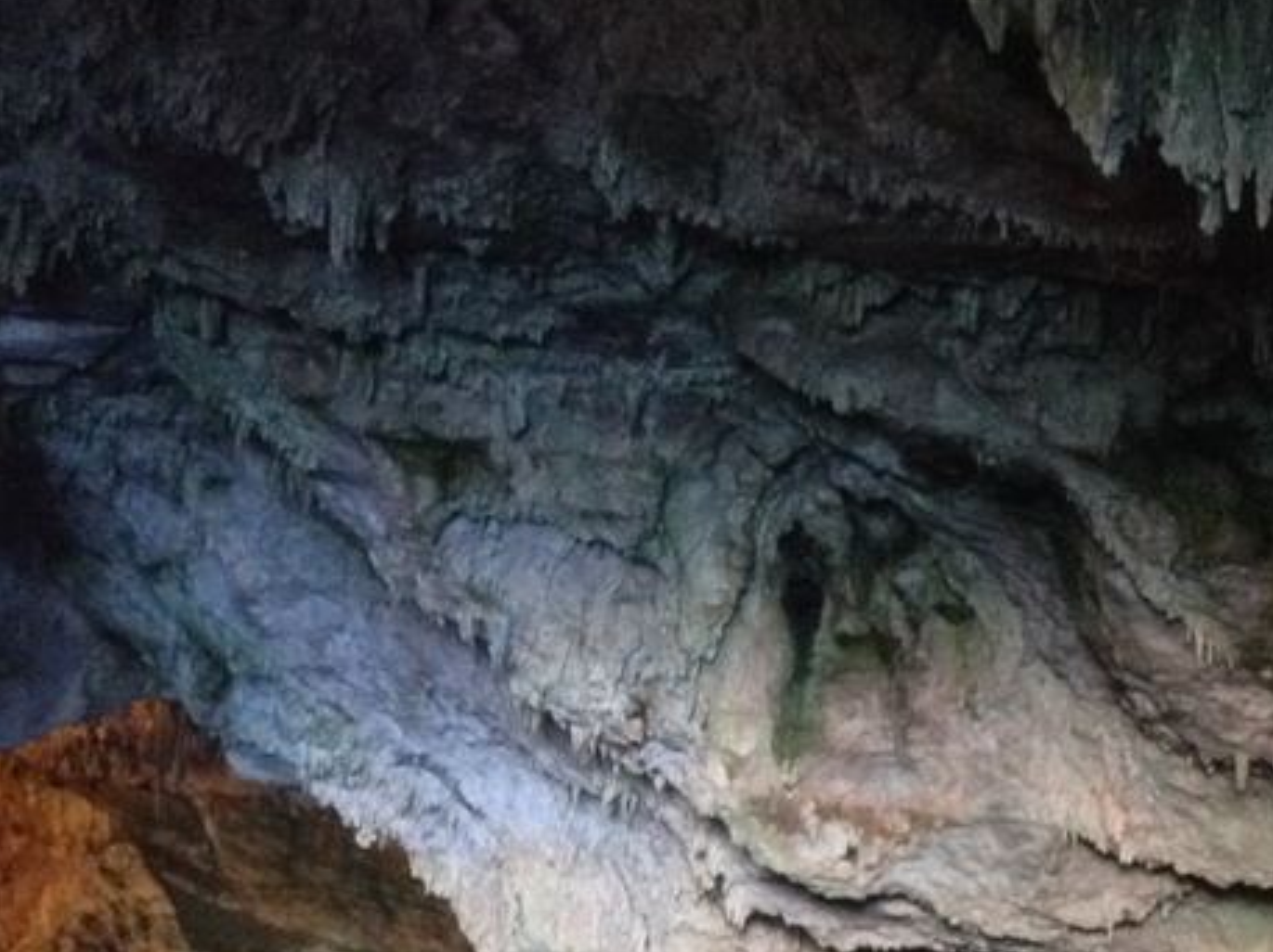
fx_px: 3381
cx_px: 1134
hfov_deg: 20.9
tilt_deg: -1.6
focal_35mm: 92
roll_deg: -3.6
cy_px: 1052
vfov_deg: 15.6
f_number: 2.4
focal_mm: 4.28
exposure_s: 1/15
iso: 800
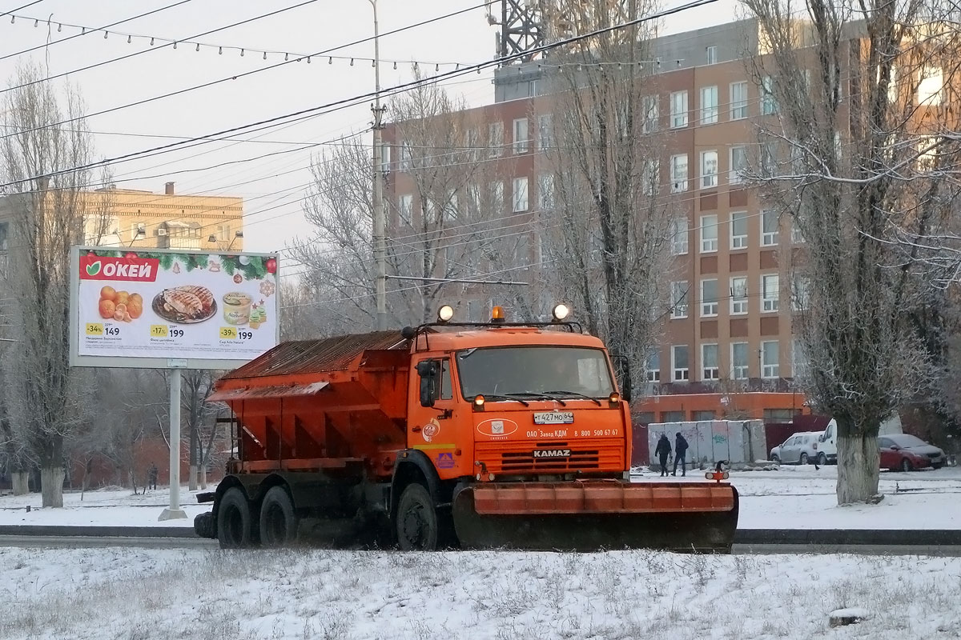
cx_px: 480
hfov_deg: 22.4
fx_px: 2429
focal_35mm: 91
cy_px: 320
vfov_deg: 15.0
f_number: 4.5
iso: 800
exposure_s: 1/500
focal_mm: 33.9
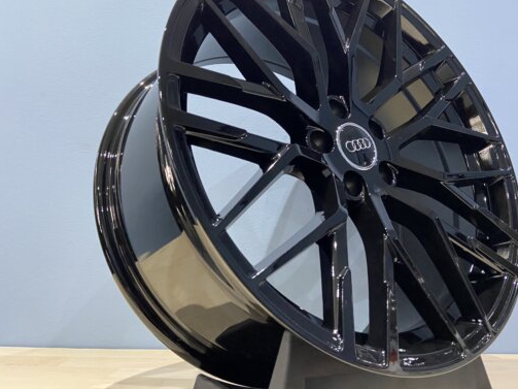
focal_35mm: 31
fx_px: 464
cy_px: 167
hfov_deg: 58.0
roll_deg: -0.9
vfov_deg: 45.3
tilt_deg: +9.5
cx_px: 306
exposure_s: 1/50
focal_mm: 4.25
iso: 400
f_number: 1.8
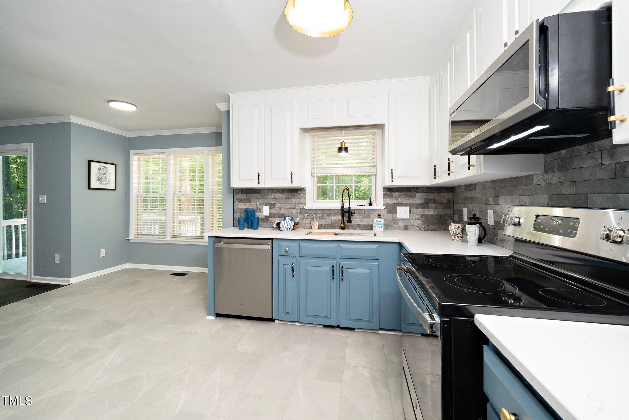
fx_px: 245
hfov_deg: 104.3
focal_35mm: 14
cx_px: 314
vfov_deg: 81.2
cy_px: 210
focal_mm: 14
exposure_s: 1/8
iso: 640
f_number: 11
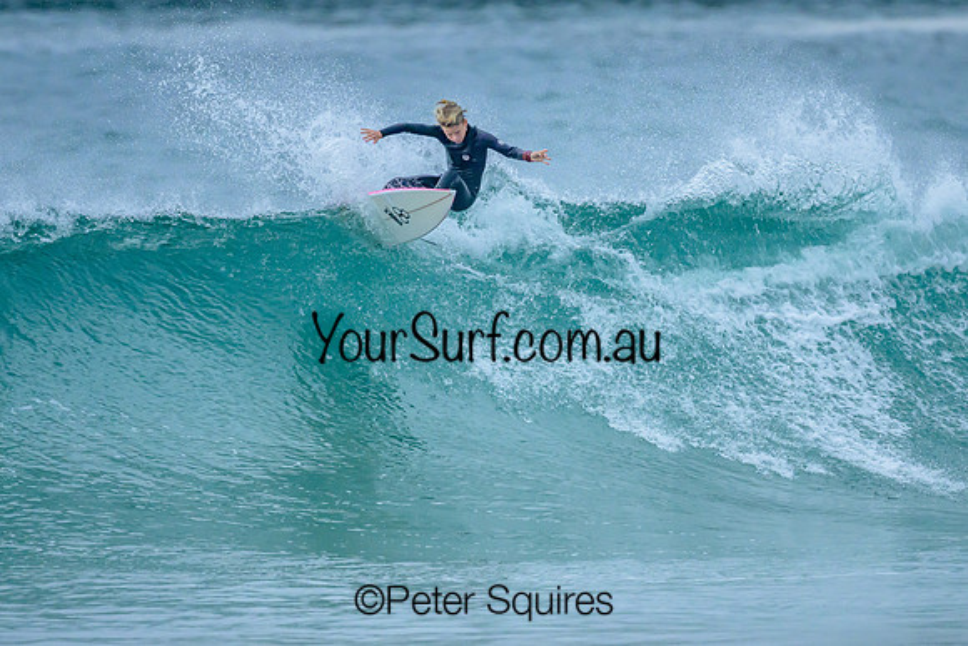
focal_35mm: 1094
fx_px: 29432
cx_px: 523
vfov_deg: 1.3
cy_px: 403
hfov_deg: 1.9
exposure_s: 1/3200
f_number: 6.3
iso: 1800
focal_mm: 800
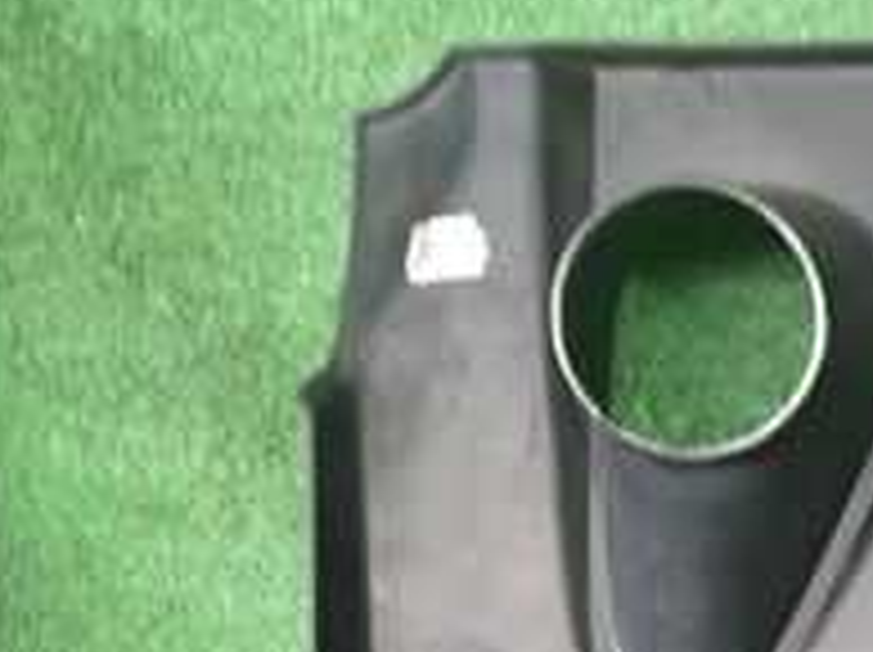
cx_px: 1287
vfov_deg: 15.2
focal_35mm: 93
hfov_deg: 18.8
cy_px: 832
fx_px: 2343
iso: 250
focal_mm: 5.4
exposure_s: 1/30
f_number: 2.3
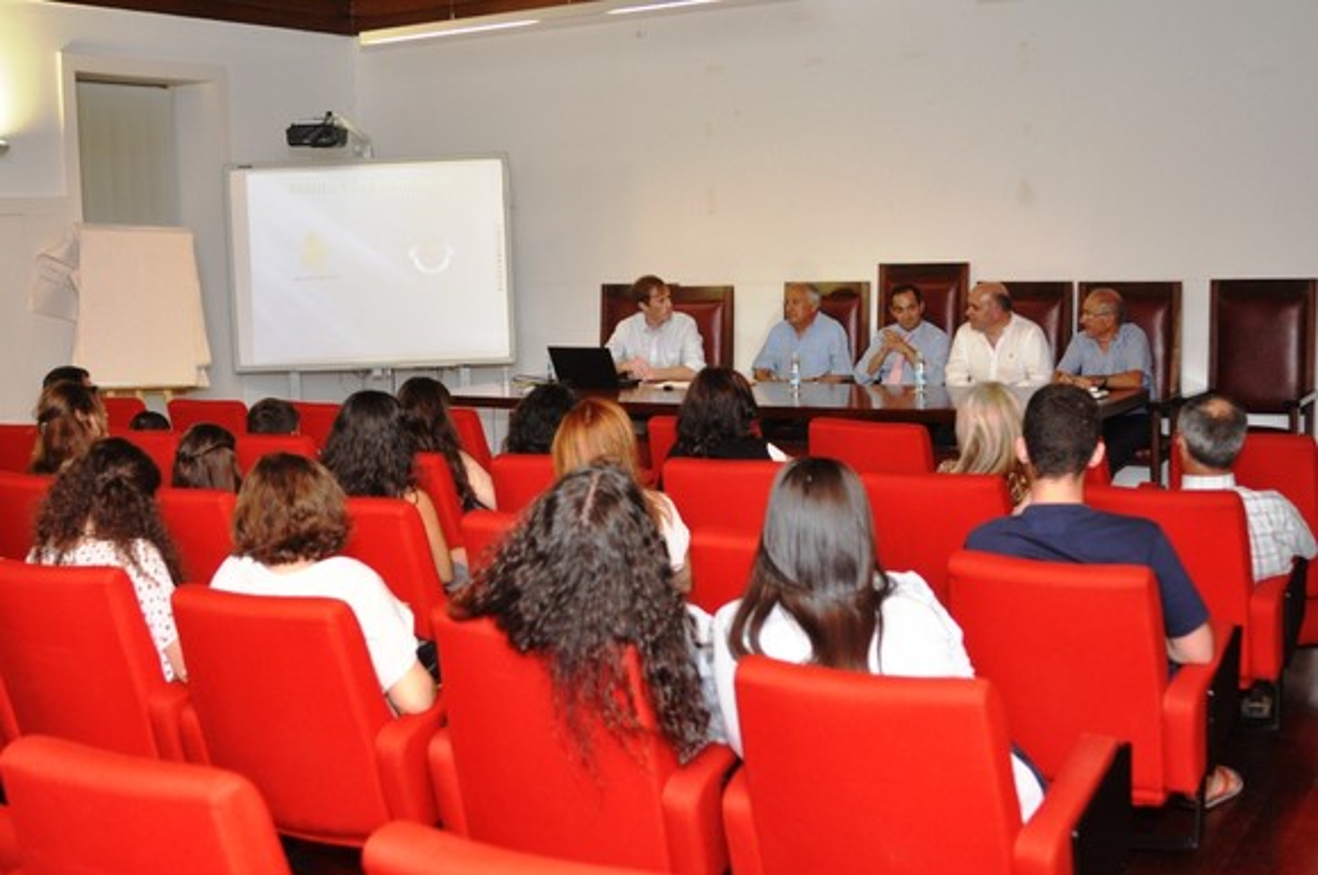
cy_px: 438
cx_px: 659
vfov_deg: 31.8
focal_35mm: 42
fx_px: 1536
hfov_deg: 46.5
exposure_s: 1/100
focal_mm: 28
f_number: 3.5
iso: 800
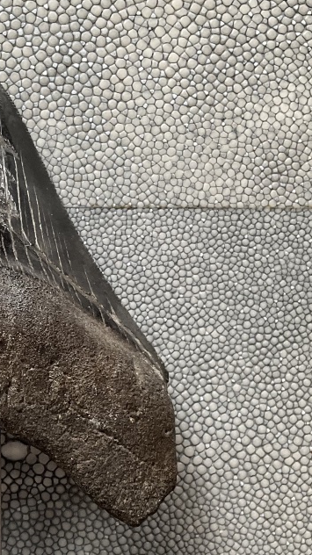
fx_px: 883
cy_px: 408
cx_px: -25
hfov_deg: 19.3
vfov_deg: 34.3
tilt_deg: -86.6
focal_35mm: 60
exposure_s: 1/60
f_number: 1.8
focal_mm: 3
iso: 50
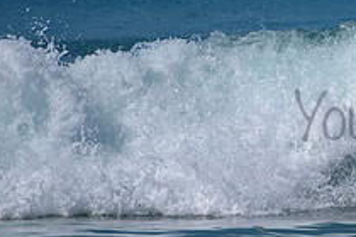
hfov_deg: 1.5
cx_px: 470
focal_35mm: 1379
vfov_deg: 1.0
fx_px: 13636
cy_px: 101
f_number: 5.6
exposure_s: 1/2000
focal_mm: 500
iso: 110
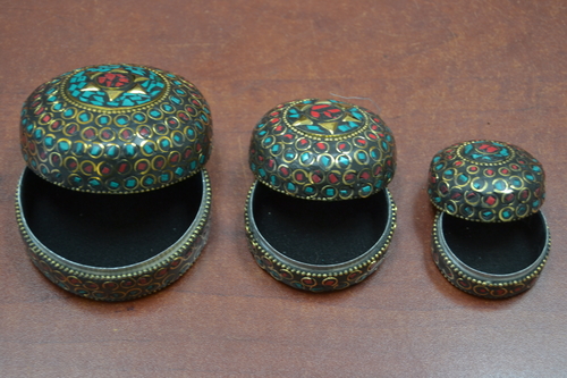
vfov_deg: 16.5
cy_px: 189
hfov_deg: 24.6
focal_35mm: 82
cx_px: 284
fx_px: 1299
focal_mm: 55
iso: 800
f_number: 5.6
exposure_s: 1/20
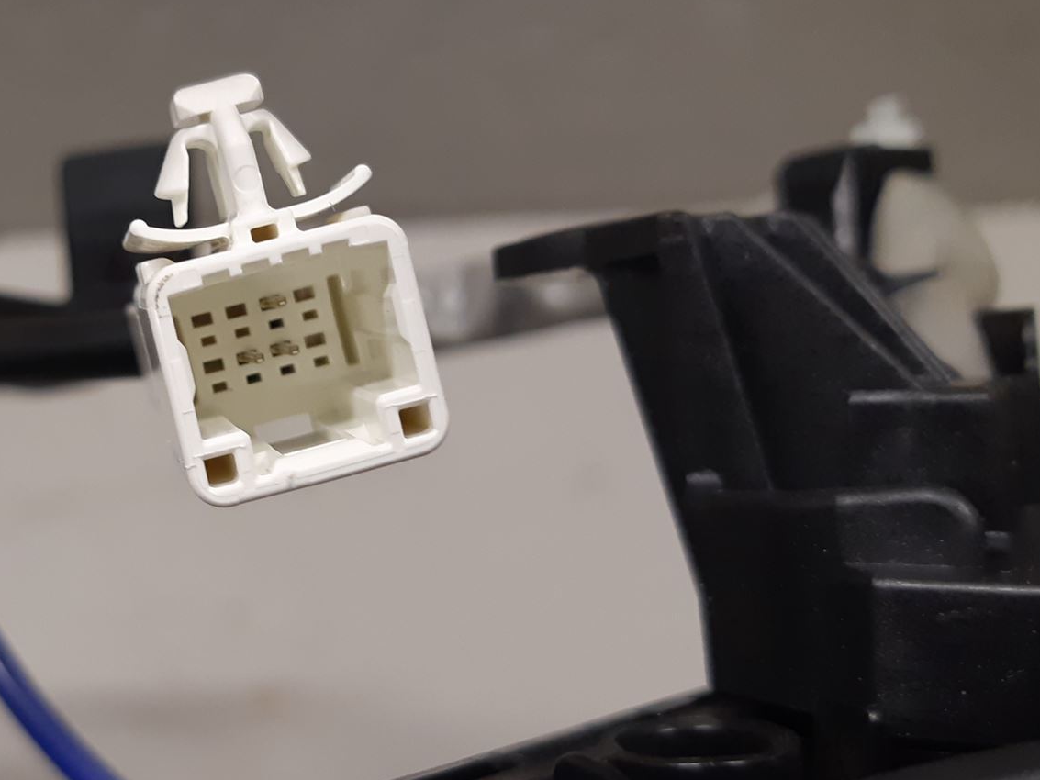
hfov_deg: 38.8
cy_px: 356
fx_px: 1412
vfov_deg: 30.9
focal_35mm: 47
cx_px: 202
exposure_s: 1/60
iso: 125
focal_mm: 3.93
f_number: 1.7
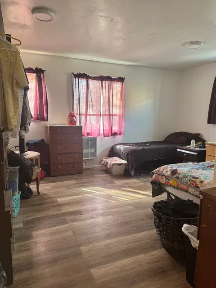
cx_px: 108
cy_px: 144
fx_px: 200
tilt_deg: -8.4
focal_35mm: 24
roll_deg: -0.7
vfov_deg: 71.6
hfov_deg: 56.8
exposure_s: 1/60
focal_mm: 6.76
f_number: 1.78
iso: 320
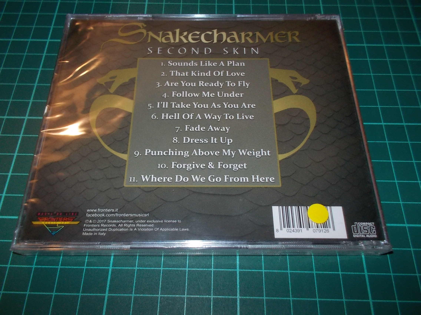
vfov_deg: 48.2
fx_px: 353
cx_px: 210
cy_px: 158
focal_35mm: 29
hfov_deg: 61.7
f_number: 3.3
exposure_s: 1/30
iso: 200
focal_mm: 4.1
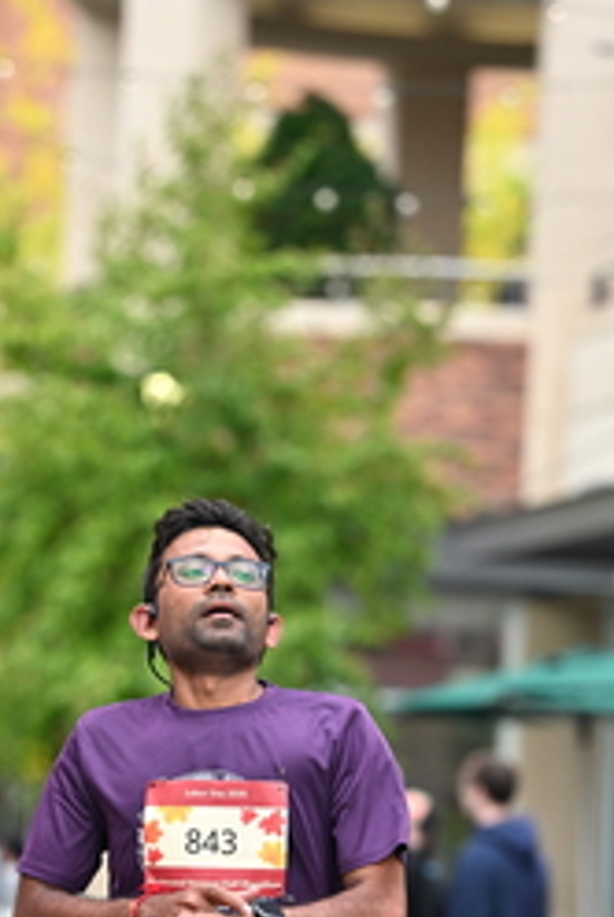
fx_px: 6505
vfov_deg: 8.1
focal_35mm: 255
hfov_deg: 5.4
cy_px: 643
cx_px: 231
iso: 640
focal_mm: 115
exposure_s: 1/1600
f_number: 2.8
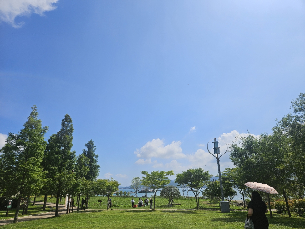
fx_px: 203
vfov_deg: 58.9
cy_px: 114
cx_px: 152
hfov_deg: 73.9
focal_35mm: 23
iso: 25
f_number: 1.8
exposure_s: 1/4641
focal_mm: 5.4
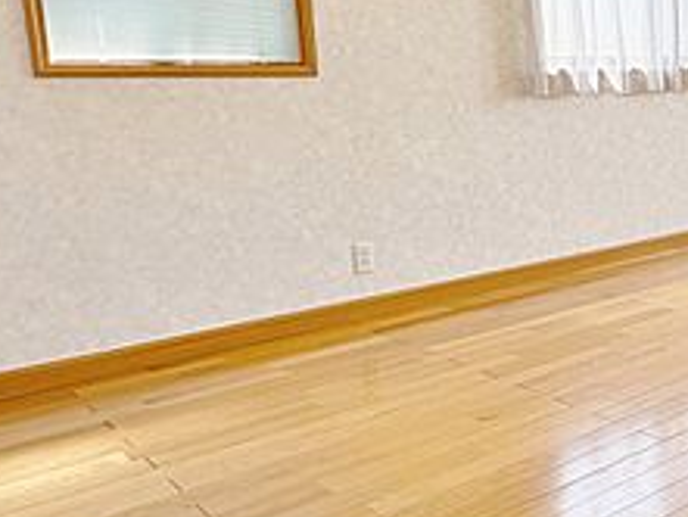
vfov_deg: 37.6
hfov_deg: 40.7
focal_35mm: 38
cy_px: 212
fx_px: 756
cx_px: 735
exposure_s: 1/202
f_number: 2.2
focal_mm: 2.22
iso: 64
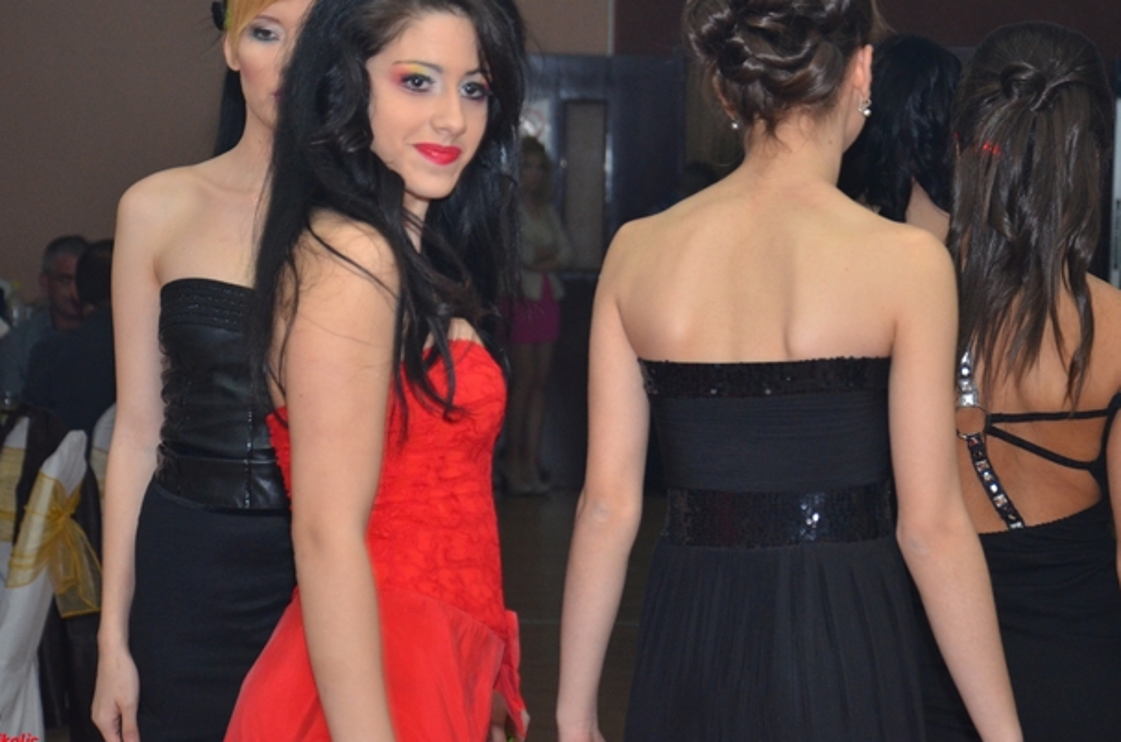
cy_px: 293
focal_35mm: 128
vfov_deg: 10.7
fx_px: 3977
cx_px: 597
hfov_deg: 16.0
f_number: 5.3
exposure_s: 1/100
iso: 1000
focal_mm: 66
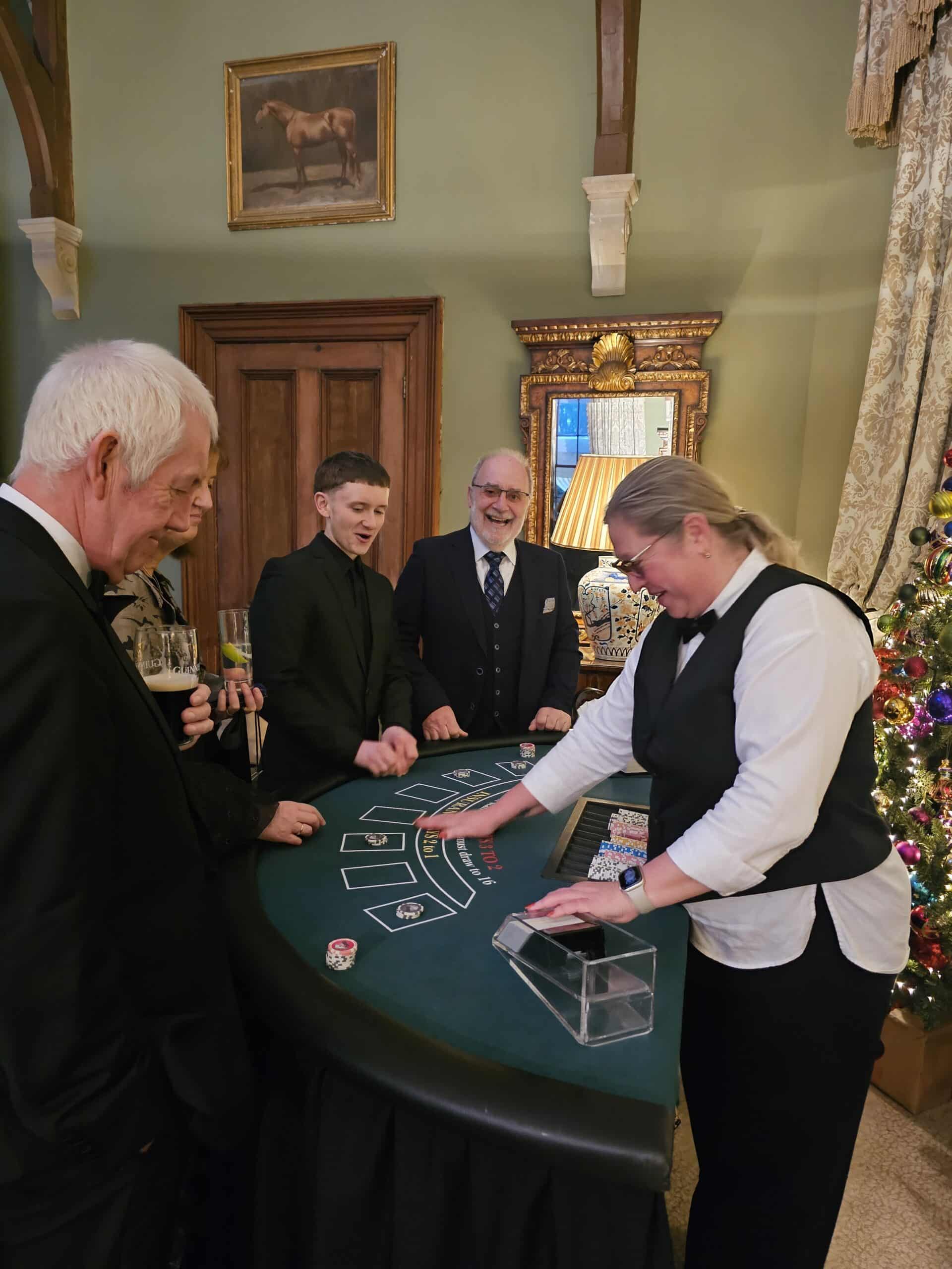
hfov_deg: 58.9
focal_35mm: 23
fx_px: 843
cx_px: 476
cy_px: 634
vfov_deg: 73.9
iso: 1250
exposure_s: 1/25
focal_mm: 6.3
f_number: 1.7
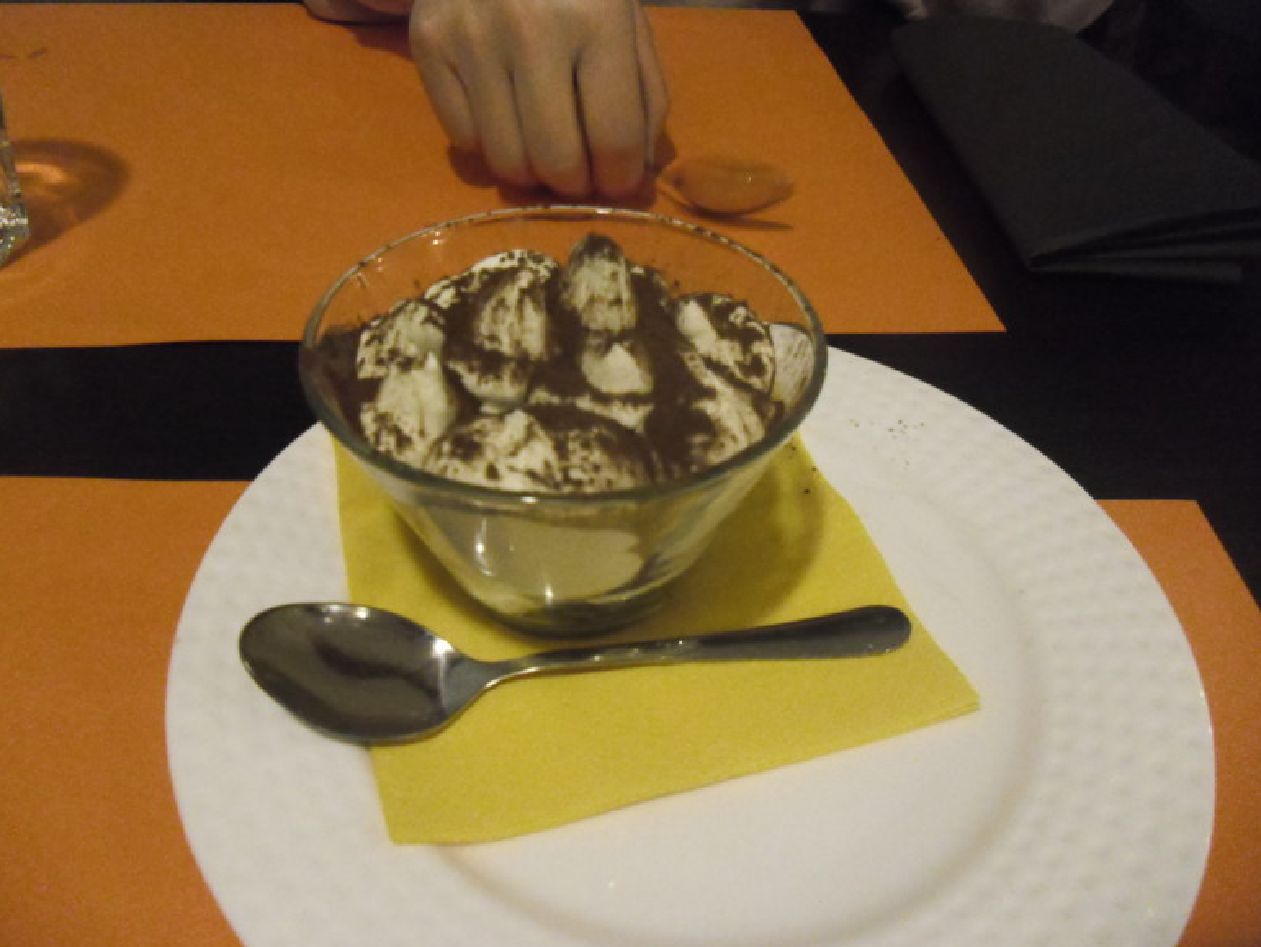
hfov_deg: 63.4
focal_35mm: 28
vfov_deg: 49.8
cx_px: 623
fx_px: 1020
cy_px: 478
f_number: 3.2
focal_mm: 4.9
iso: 800
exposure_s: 1/20
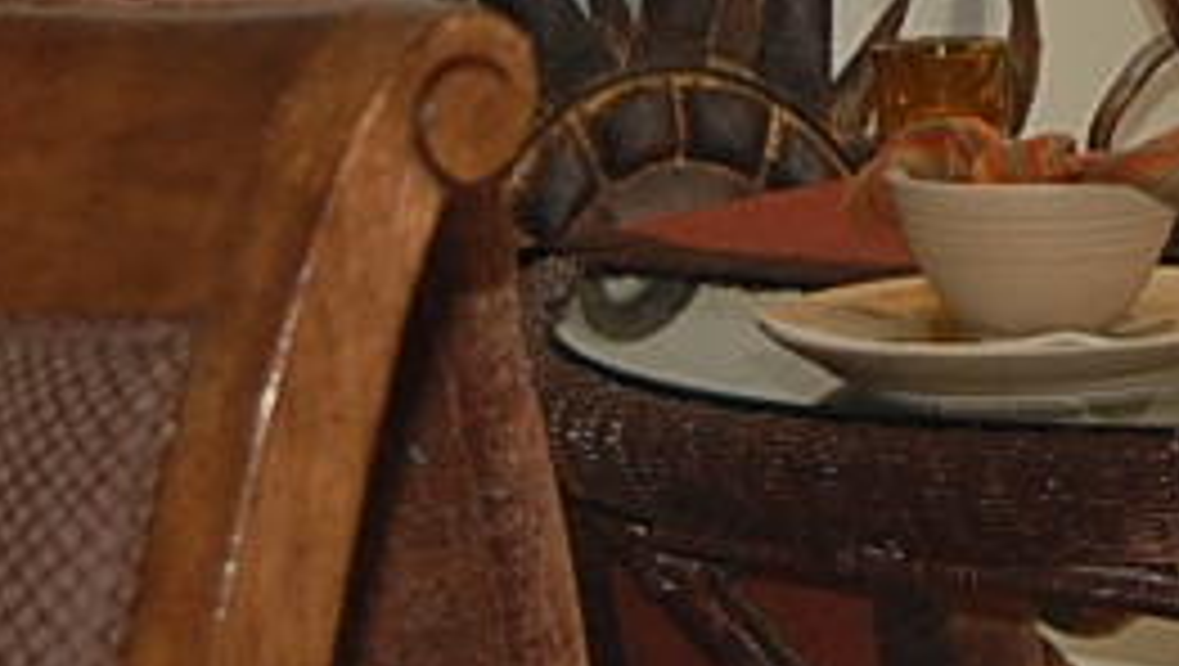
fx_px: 9013
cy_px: -526
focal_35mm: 288
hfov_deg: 7.4
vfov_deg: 4.2
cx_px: 1341
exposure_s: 1/60
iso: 400
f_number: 4.5
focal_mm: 32
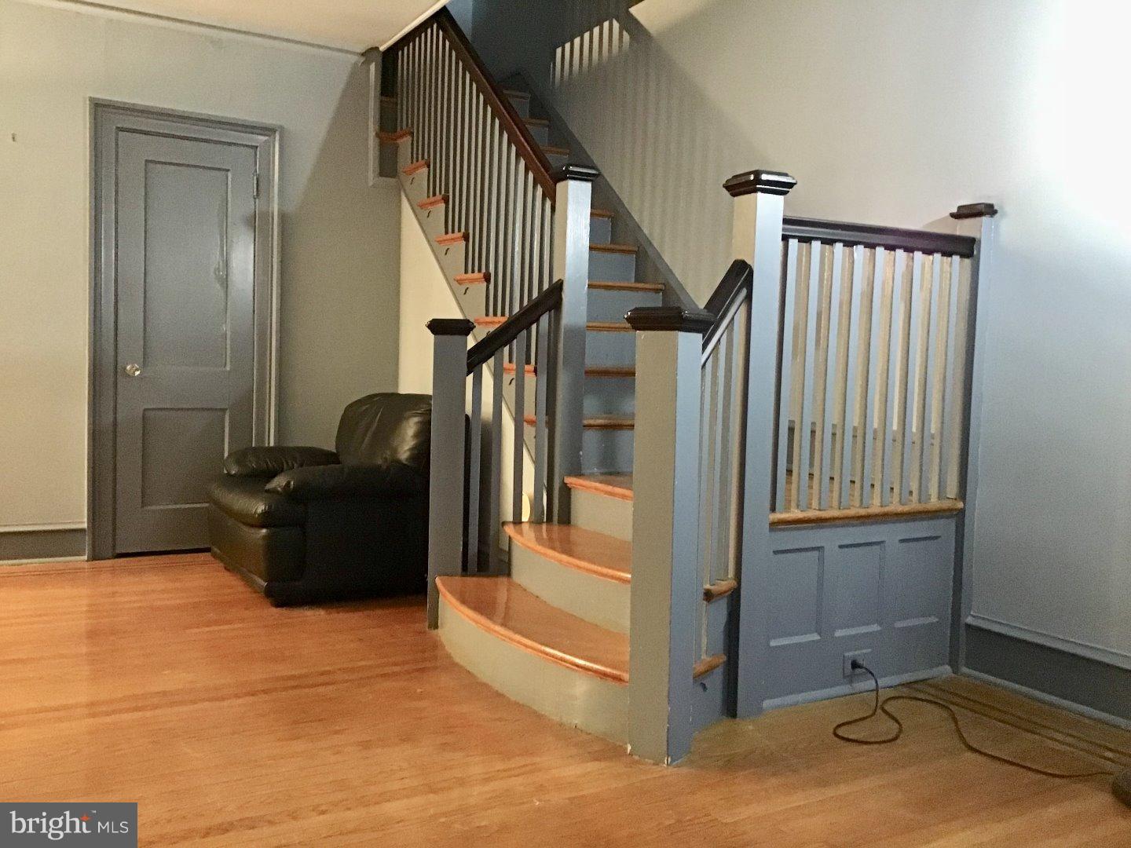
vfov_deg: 45.4
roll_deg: -2.5
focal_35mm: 31
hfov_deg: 58.4
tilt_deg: -2.4
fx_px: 1013
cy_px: 424
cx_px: 566
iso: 500
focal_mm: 3.3
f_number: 2.4
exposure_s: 1/15
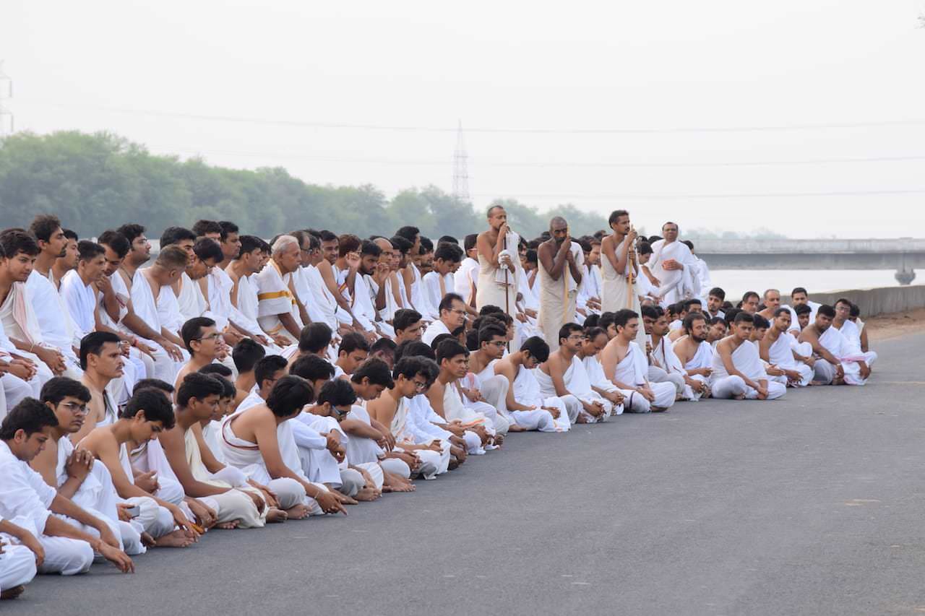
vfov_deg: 7.9
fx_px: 4470
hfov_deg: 11.8
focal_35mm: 174
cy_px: 308
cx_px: 462
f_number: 7.1
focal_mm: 116
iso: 400
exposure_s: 1/200
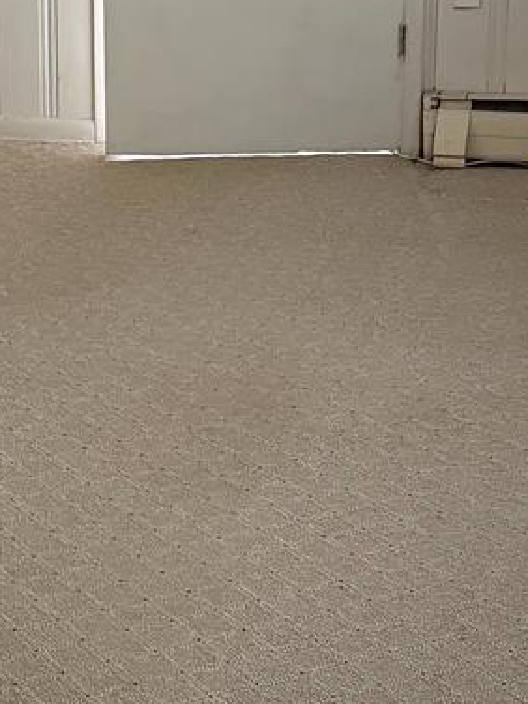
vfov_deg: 20.0
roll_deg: +2.0
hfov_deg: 14.7
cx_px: -77
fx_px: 1993
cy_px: 227
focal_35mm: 98
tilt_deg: -16.0
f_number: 1.78
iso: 800
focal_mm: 6.76
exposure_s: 1/46
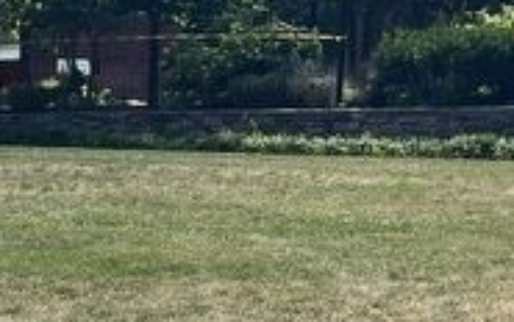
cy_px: 353
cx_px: -283
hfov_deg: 15.9
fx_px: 1668
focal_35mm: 119
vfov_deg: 10.9
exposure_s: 1/2825
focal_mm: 5.1
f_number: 1.6
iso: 50
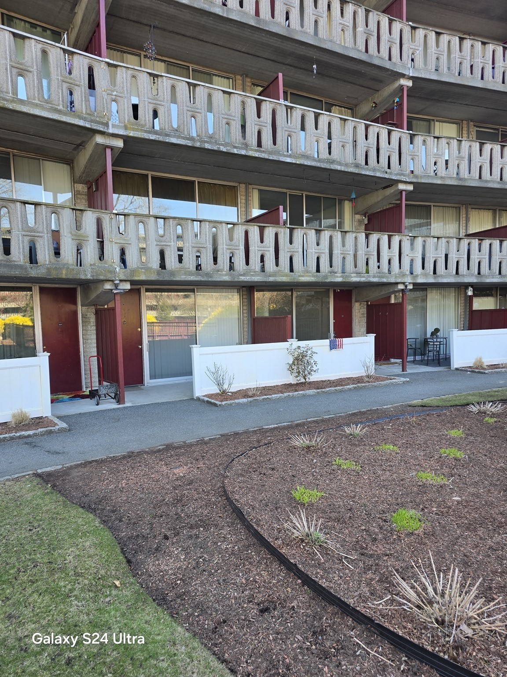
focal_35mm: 23
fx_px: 449
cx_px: 254
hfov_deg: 58.9
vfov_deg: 73.9
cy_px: 338
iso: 32
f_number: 1.7
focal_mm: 6.3
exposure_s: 1/180
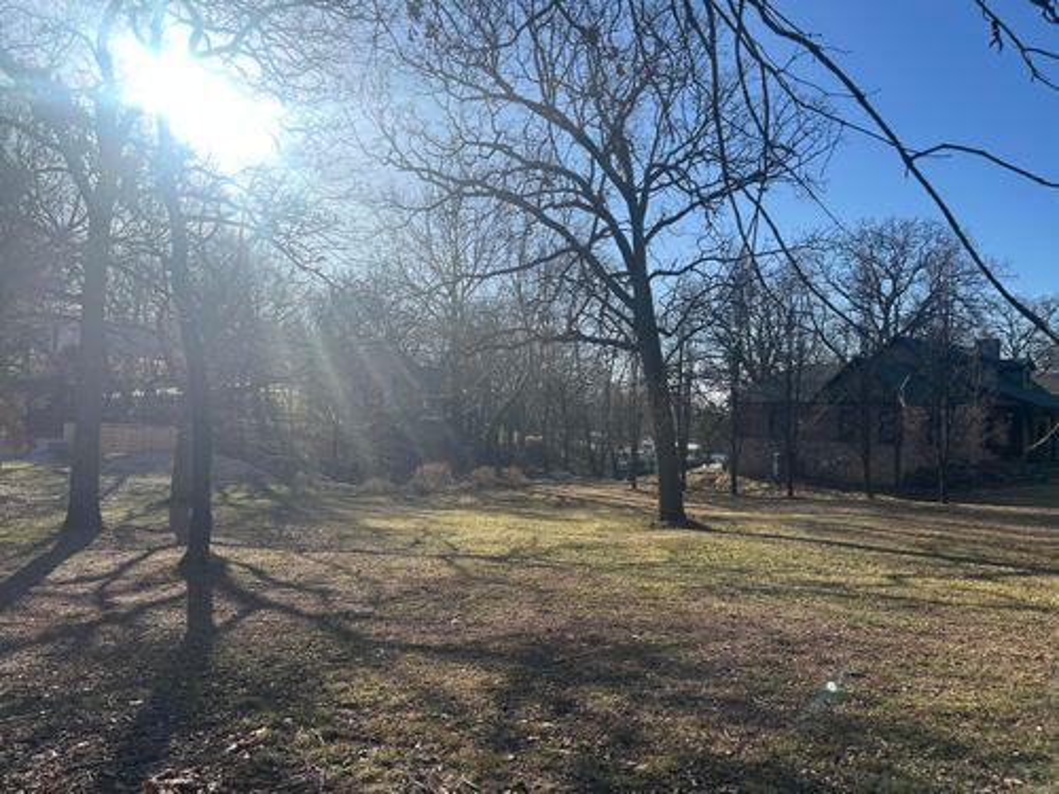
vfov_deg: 53.1
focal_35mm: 26
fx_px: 795
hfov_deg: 67.3
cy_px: 397
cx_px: 530
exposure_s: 1/3571
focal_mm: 5.7
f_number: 1.5
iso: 50
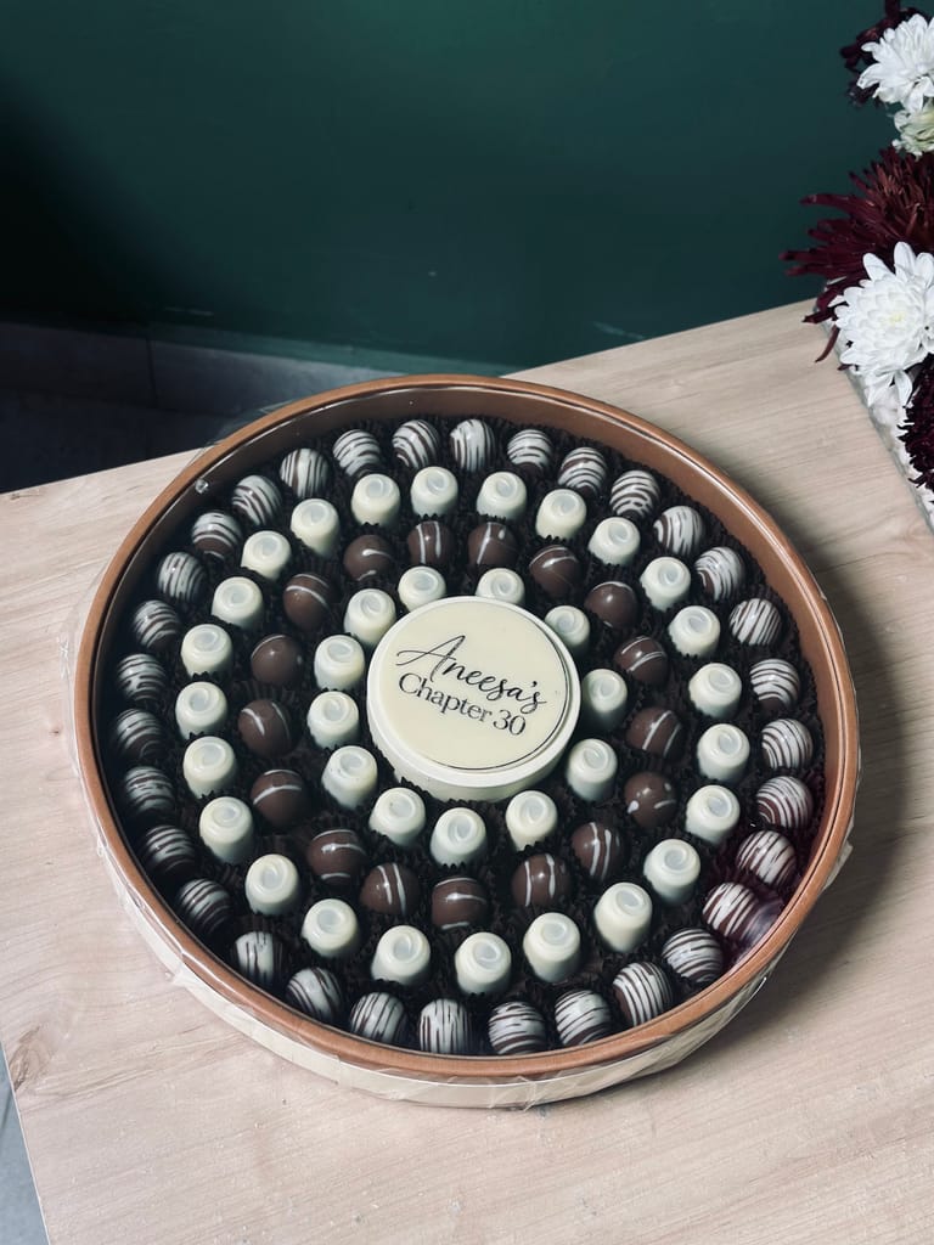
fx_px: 1727
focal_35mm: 48
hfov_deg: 30.3
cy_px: 622
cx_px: 467
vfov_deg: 39.7
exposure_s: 1/100
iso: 125
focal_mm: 6.86
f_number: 1.78
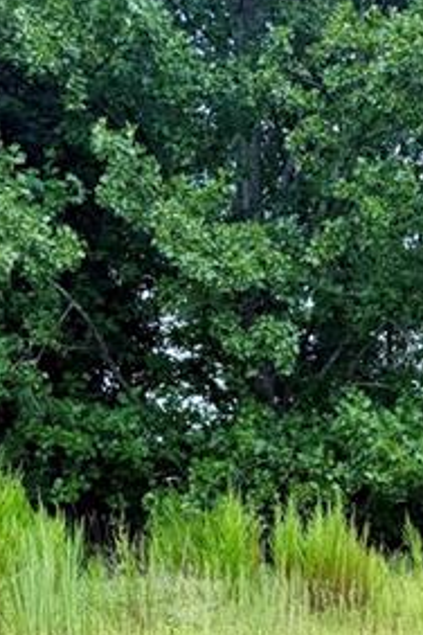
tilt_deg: -5.7
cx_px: 504
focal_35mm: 68
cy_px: 757
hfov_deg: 18.9
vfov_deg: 26.5
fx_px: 1198
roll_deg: -3.2
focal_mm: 6.76
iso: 80
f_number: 1.78
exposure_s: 1/742
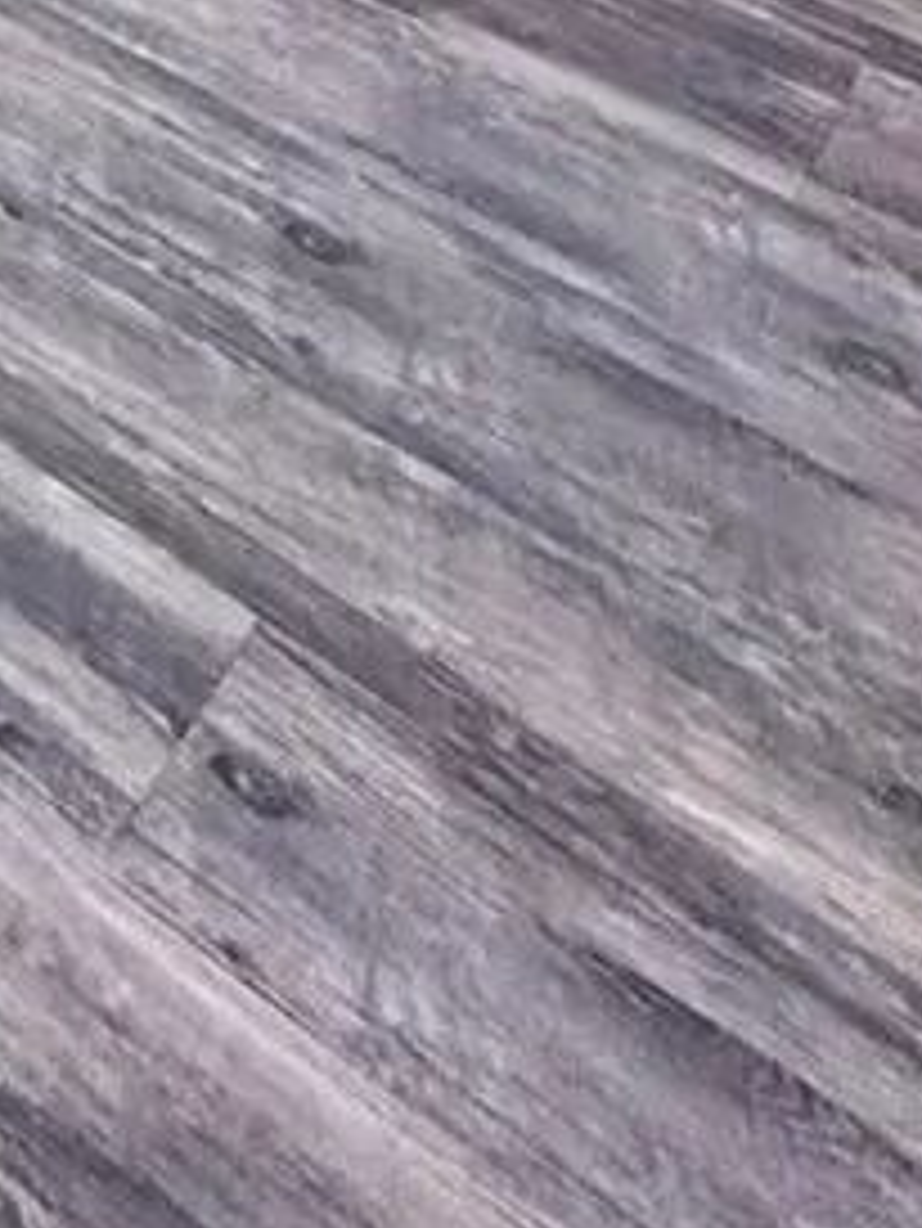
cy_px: -1631
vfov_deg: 15.7
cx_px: -949
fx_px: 2484
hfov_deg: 16.1
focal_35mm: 70
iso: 200
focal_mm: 2.22
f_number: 2.2
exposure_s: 1/60
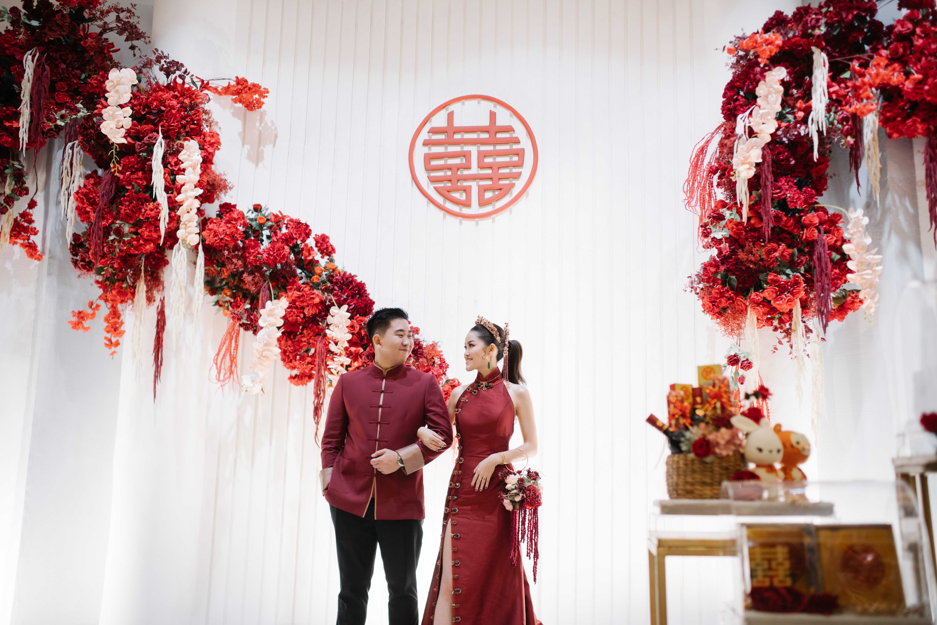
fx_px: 911
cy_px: 312
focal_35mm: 35
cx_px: 468
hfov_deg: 54.4
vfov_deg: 37.9
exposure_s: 1/125
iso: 800
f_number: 2.4
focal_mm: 35
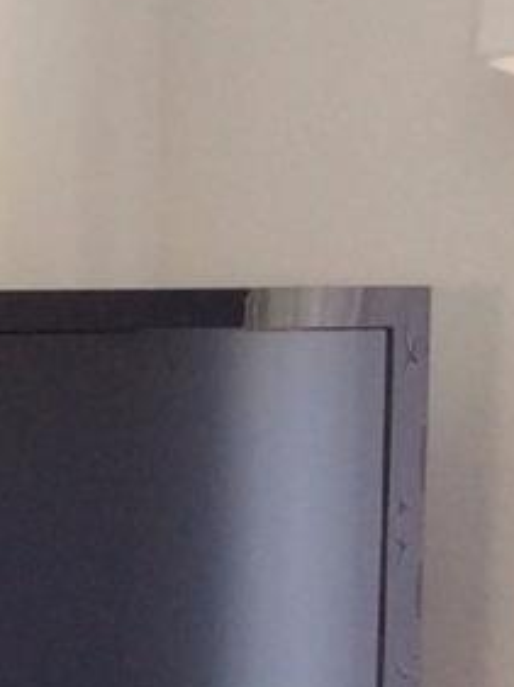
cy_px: 897
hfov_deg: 7.8
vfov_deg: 11.3
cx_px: -904
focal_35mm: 170
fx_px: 3371
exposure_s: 1/24
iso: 50
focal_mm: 3.3
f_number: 2.4
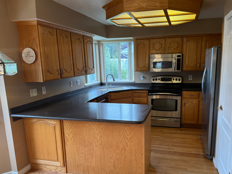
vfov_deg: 48.1
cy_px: 99
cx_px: 129
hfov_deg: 61.5
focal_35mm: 29
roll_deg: +1.2
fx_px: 194
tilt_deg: -12.1
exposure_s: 1/120
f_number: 1.78
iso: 100
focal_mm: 6.76
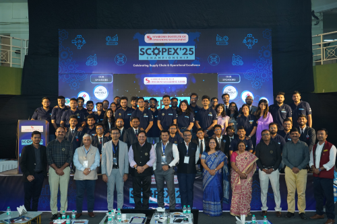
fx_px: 309
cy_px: 112
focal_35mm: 33
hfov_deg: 57.2
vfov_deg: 39.9
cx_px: 168
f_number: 5
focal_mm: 33
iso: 2000
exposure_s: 1/160
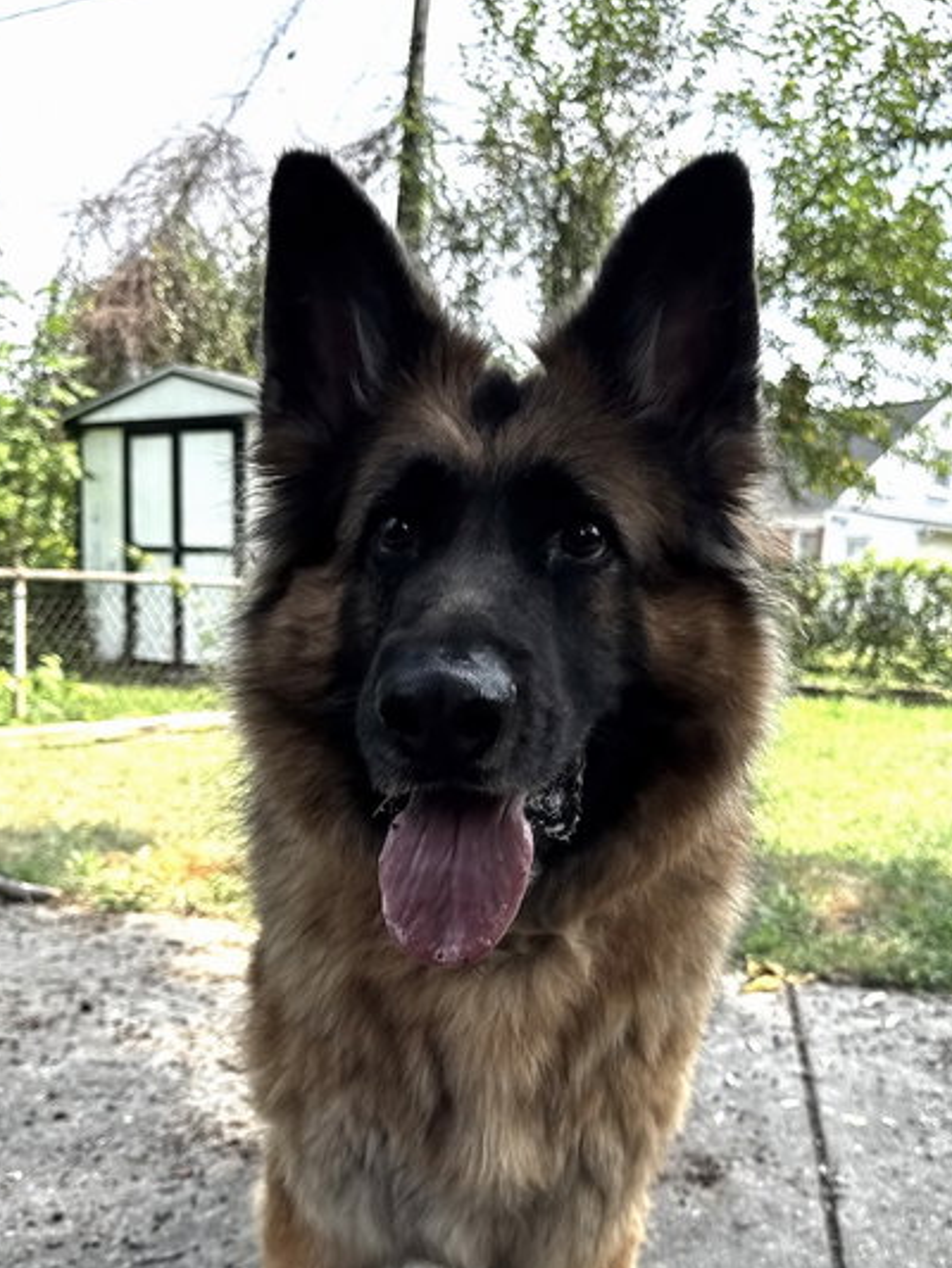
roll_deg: -5.5
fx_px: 1320
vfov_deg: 50.7
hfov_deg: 39.5
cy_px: 804
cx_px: 562
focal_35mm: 36
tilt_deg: -8.0
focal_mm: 6.76
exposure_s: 1/1524
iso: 80
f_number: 1.78
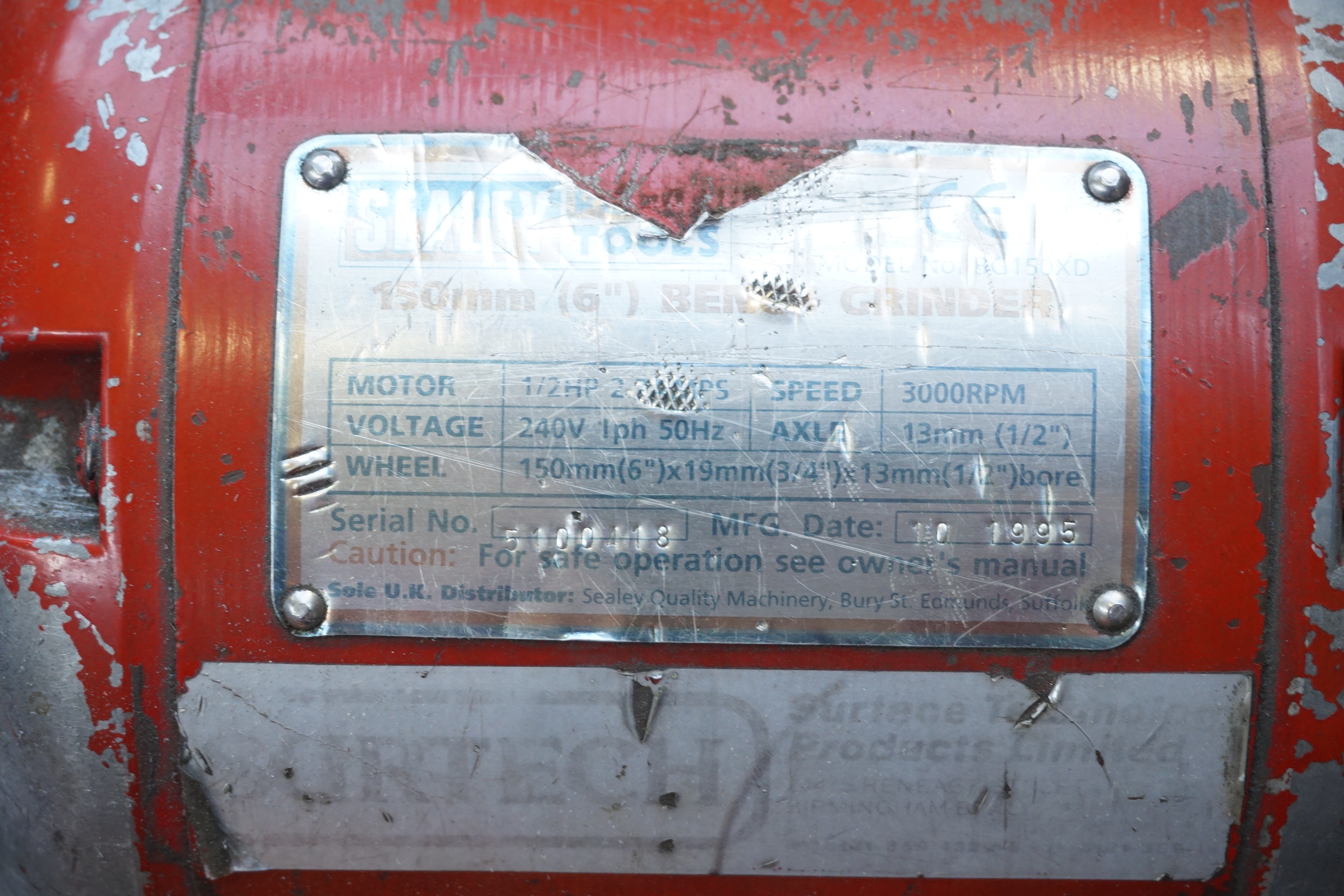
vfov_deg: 21.6
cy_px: 448
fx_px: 2352
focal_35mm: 63
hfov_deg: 31.9
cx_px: 672
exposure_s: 1/80
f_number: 5.6
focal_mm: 42
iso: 1000
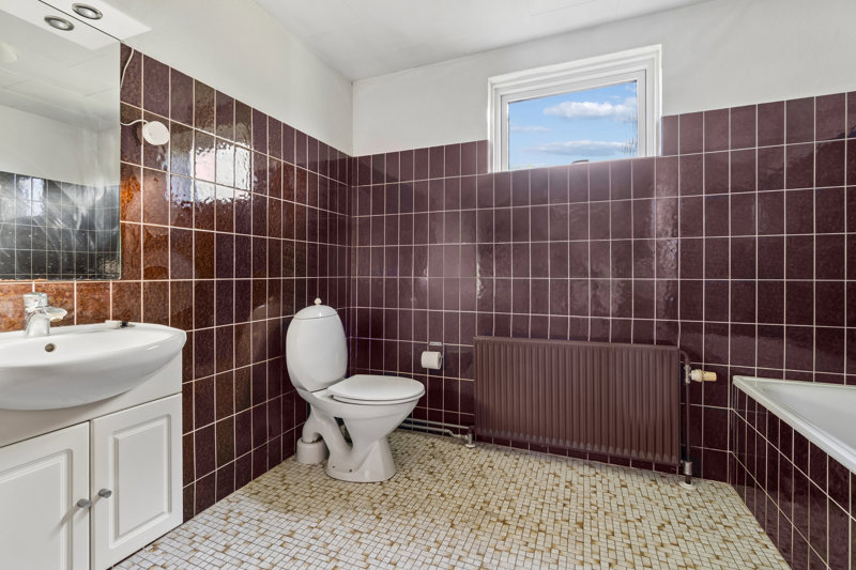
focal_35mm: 16
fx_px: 392
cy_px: 285
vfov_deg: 72.0
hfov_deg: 95.0
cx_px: 428
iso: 200
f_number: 8
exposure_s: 1/2.5
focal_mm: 11
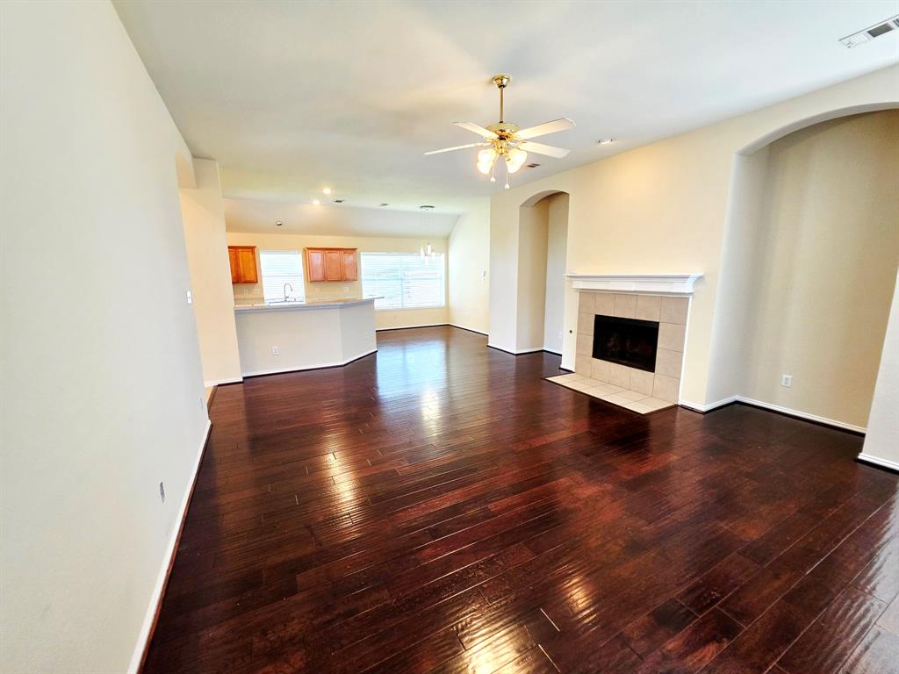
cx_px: 450
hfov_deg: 106.2
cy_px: 337
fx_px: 338
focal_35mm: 13
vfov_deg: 89.9
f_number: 1.9
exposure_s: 1/120
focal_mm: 2.2
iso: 160
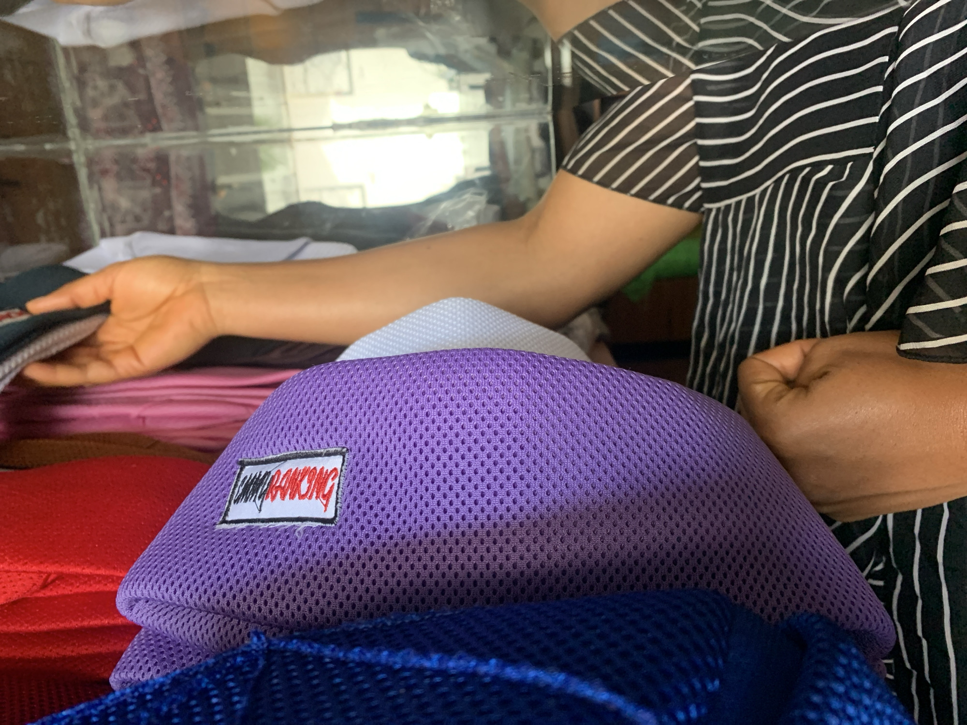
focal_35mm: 26
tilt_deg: -16.3
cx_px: 484
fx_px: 726
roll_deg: +4.0
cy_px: 362
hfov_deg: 67.3
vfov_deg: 53.1
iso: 320
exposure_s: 1/60
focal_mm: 4.25
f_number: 1.8
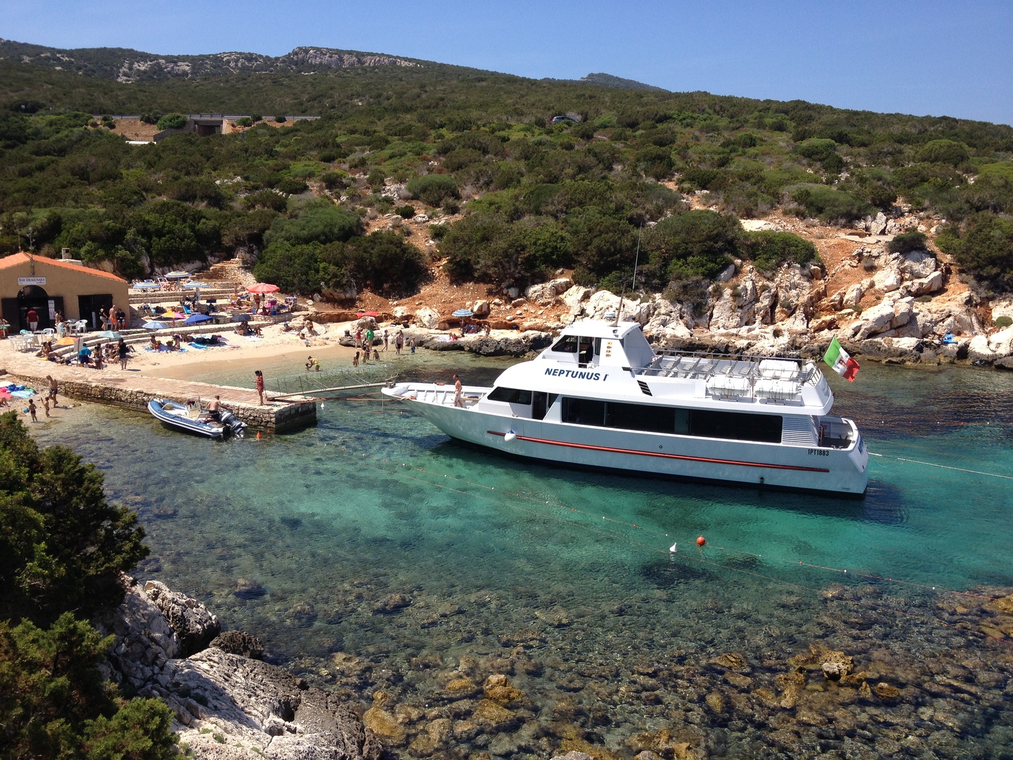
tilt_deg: -14.1
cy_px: 380
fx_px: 1024
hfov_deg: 52.6
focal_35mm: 35
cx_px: 506
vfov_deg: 40.7
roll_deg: +0.0
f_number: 2.4
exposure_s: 1/1534
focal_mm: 4.28
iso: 50
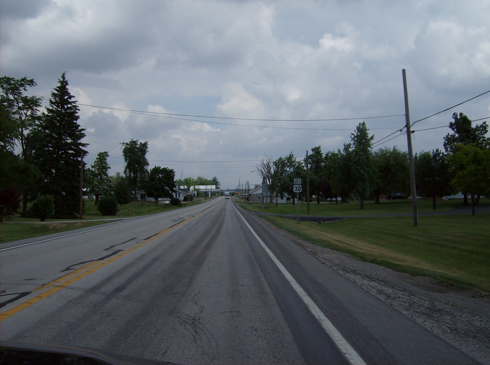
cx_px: 245
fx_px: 508
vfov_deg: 39.5
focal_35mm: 36
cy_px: 182
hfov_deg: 51.5
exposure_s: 1/1587
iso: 100
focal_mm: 6
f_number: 4.7
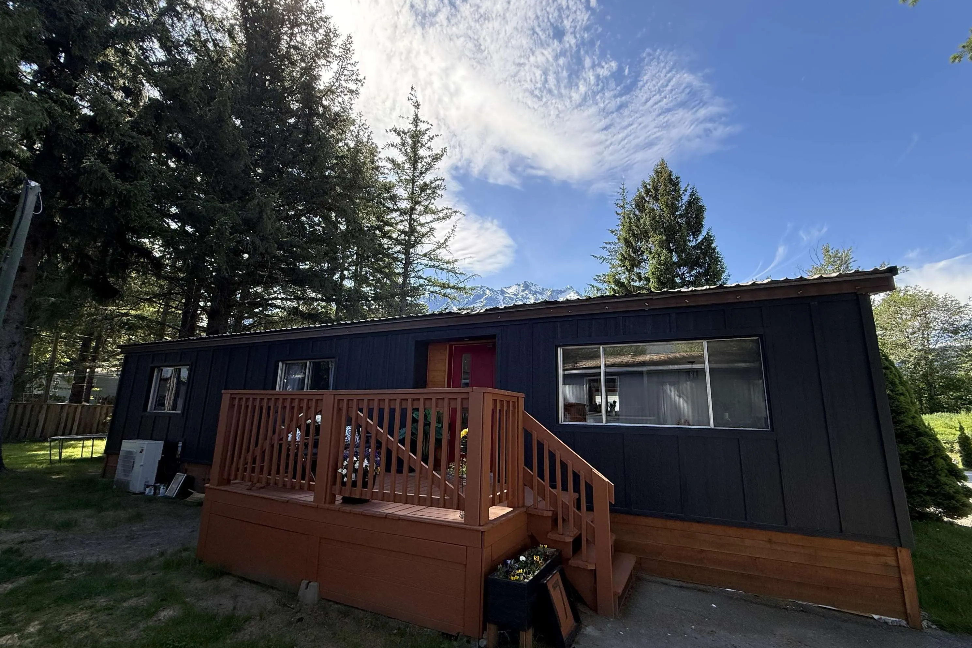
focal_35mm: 15
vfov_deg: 77.3
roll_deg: -1.3
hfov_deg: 100.4
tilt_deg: +12.2
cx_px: 496
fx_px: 405
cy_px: 336
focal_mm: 2.22
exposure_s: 1/658
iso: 64
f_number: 2.2
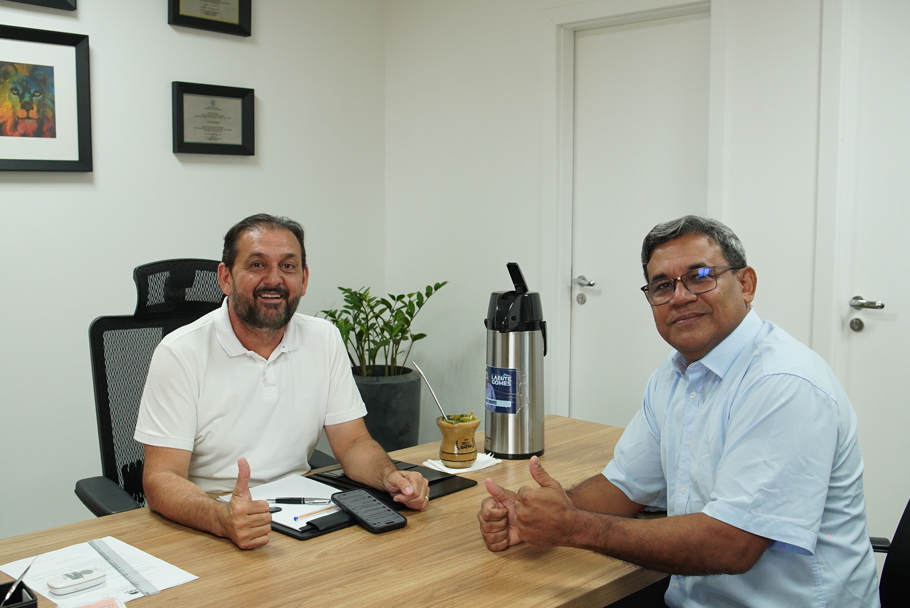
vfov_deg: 37.4
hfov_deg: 53.7
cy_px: 312
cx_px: 454
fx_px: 898
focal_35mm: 36
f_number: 4
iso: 1250
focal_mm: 23
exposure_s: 1/100
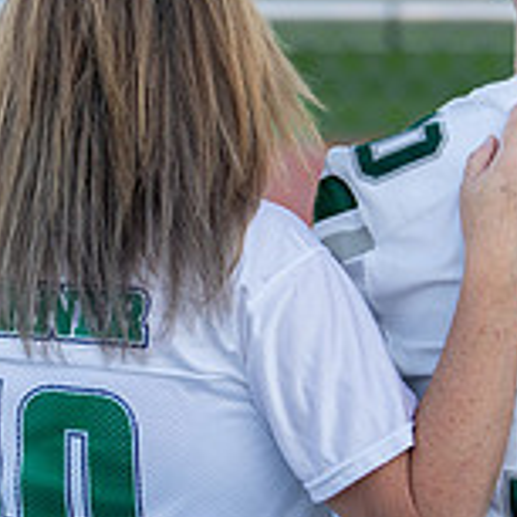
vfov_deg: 8.8
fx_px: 3346
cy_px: 341
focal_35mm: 198
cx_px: 376
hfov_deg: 8.8
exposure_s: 1/2000
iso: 100
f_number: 1.2
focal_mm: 50
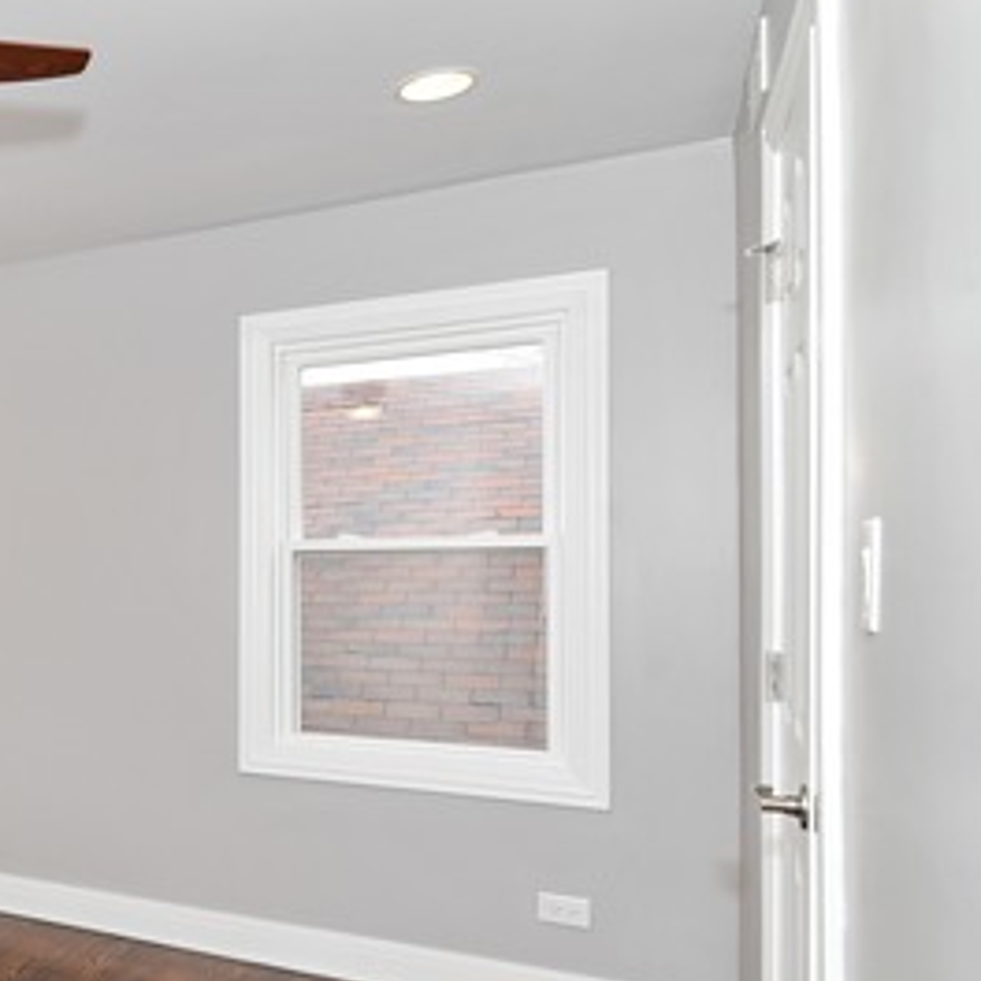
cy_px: 686
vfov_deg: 48.5
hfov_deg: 38.7
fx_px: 1058
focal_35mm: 33
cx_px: -156
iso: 200
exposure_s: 1/50
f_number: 8
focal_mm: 16
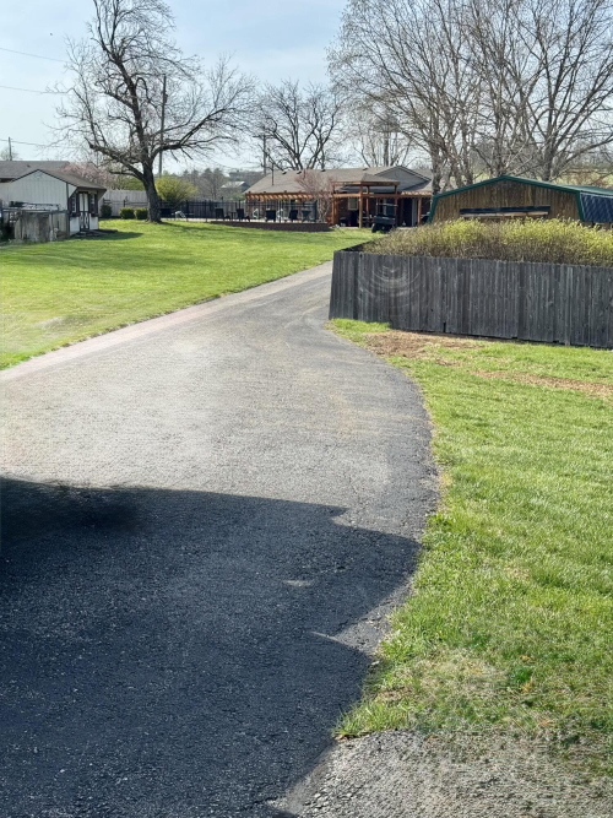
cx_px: 306
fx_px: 1134
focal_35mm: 48
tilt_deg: -9.5
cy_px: 409
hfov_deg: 30.3
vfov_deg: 39.7
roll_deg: +0.1
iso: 64
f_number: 1.78
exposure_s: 1/2717
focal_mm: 6.76
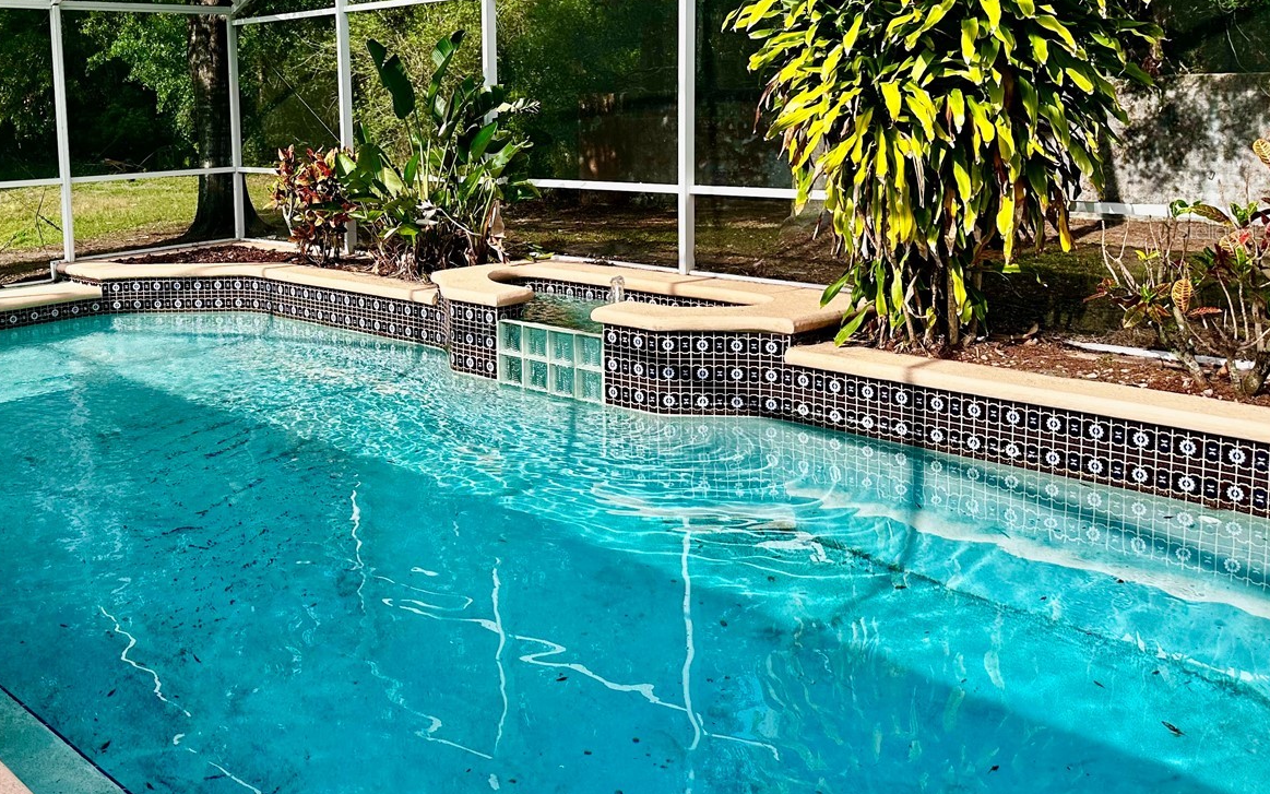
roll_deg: +1.6
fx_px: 1211
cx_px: 406
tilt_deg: -6.2
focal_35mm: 35
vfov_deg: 35.7
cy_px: 230
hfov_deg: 54.0
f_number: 1.78
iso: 80
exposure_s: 1/2070
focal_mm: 6.86
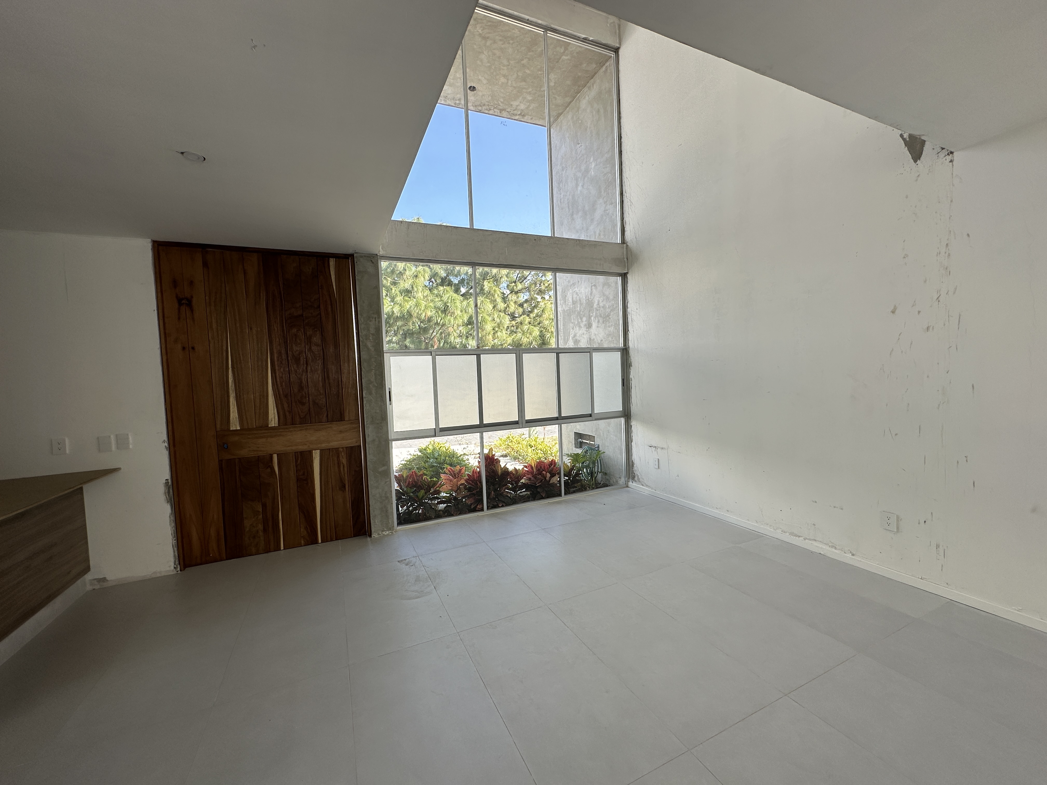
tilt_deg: -2.3
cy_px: 392
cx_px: 524
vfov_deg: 85.7
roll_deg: +1.8
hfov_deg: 102.1
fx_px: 423
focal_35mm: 14
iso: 40
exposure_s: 1/383
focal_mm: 2.22
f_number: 2.2
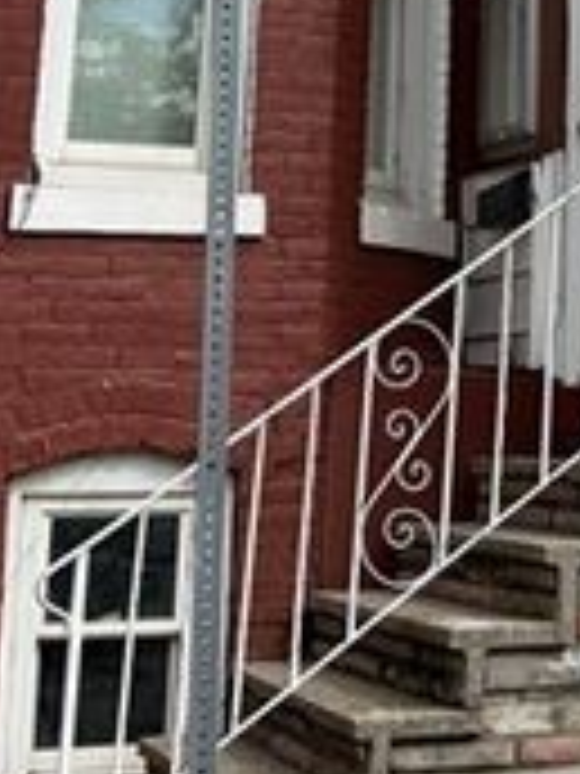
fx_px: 2078
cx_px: 616
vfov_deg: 19.8
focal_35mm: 93
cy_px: -151
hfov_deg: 15.5
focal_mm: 6.76
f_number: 1.78
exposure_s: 1/3584
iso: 80
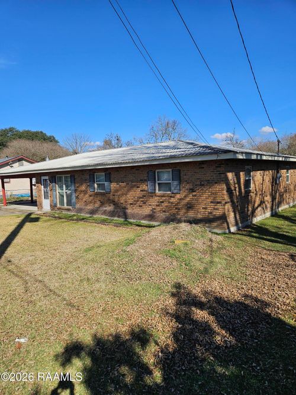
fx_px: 262
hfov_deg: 58.9
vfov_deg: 73.9
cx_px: 148
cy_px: 198
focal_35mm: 23
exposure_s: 1/2077
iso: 25
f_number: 1.8
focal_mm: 5.4
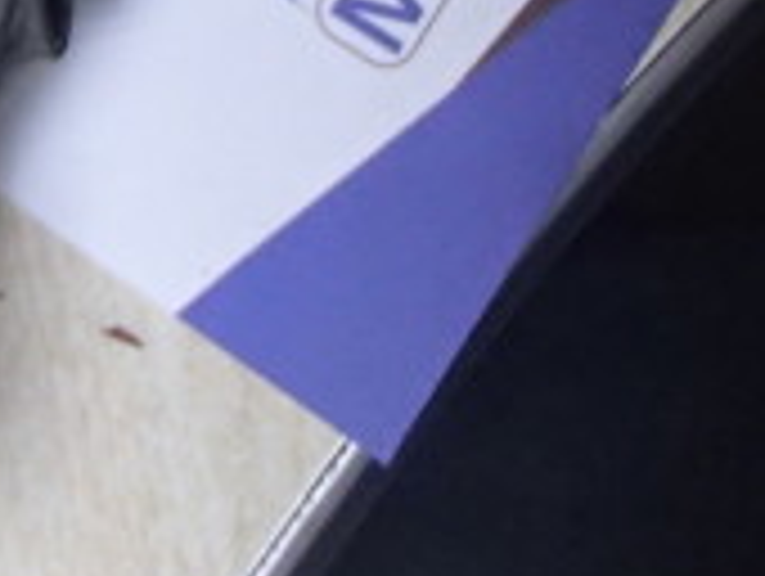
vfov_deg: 10.2
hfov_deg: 13.5
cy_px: -407
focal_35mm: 139
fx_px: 3076
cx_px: -315
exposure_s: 1/40
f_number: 4.7
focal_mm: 6.64
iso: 1000
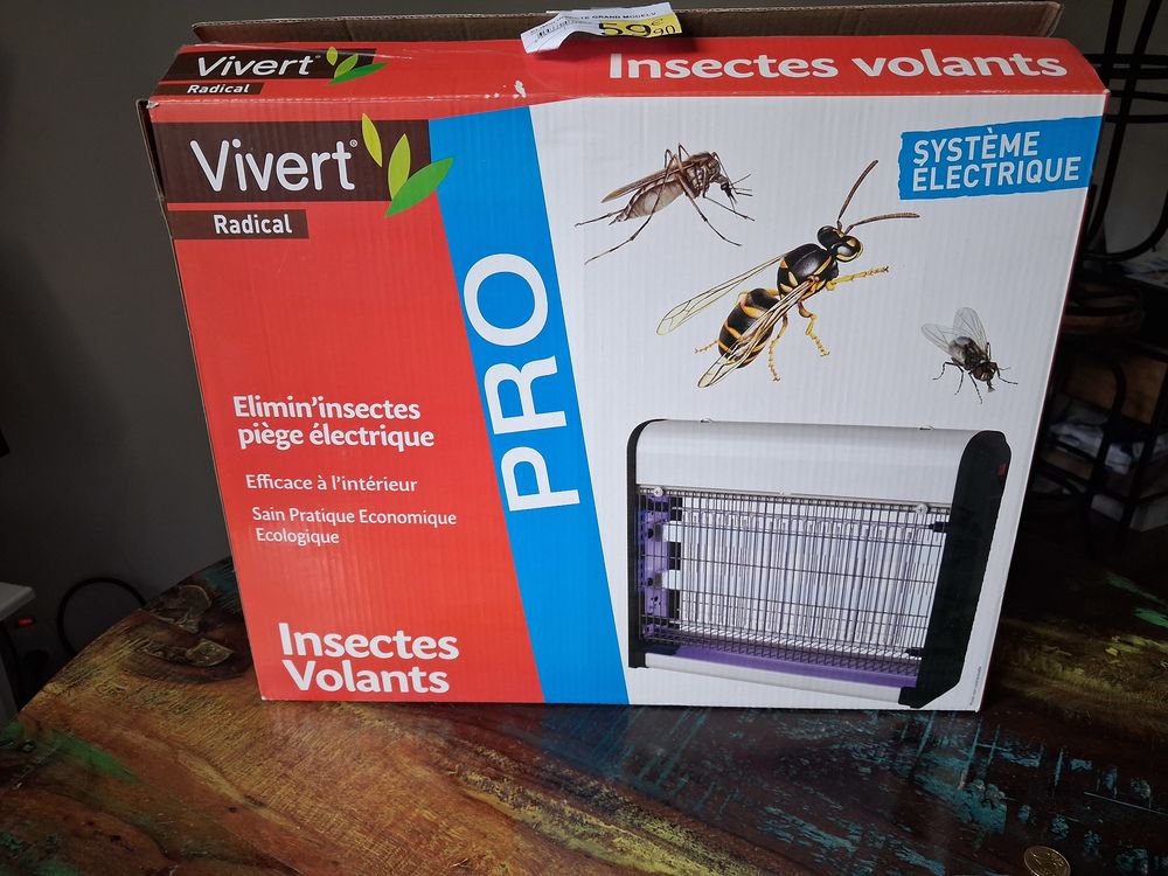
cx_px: 584
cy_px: 438
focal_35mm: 27
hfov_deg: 65.3
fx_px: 911
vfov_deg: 51.4
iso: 250
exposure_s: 1/60
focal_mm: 4
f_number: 1.8
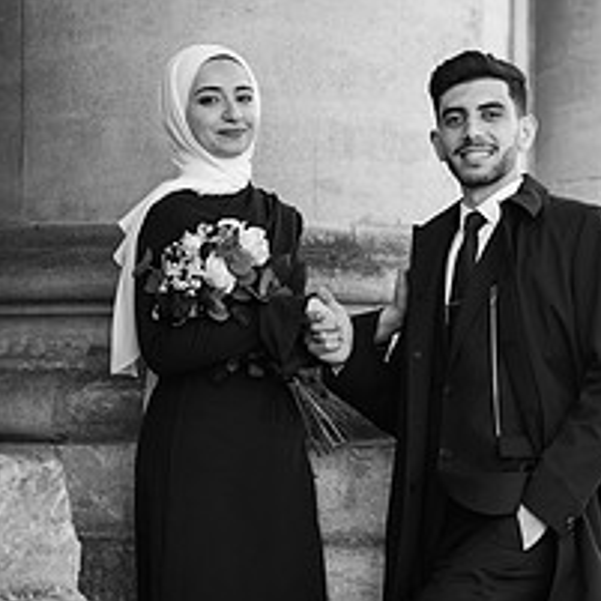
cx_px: 419
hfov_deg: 15.2
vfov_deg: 15.2
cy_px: 451
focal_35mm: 114
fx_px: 2239
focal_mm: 40
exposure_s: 1/640
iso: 200
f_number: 2.8
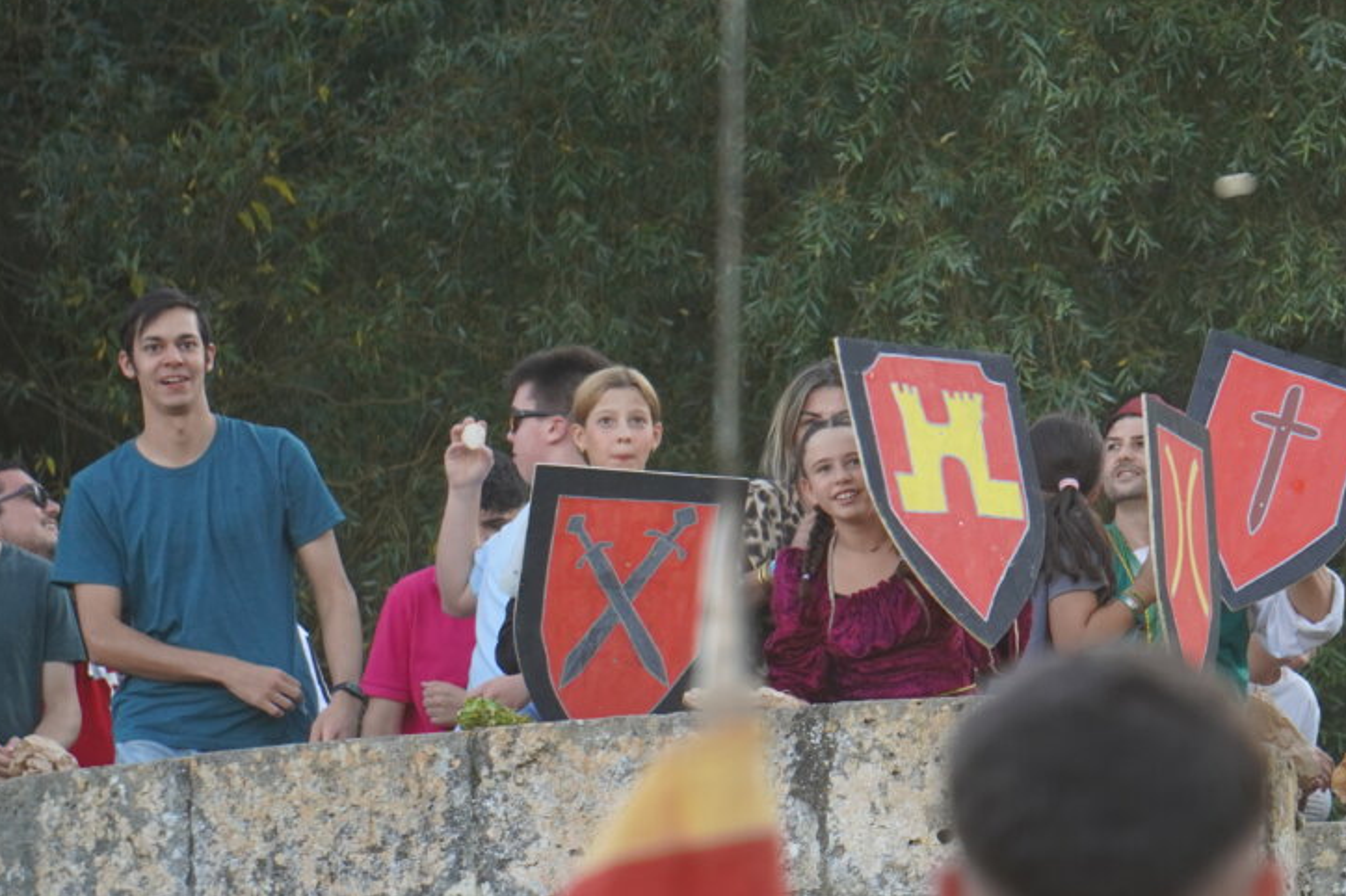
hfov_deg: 6.1
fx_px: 12589
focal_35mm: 337
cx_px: 970
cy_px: 767
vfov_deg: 4.1
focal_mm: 127
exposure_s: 1/200
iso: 500
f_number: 5.6
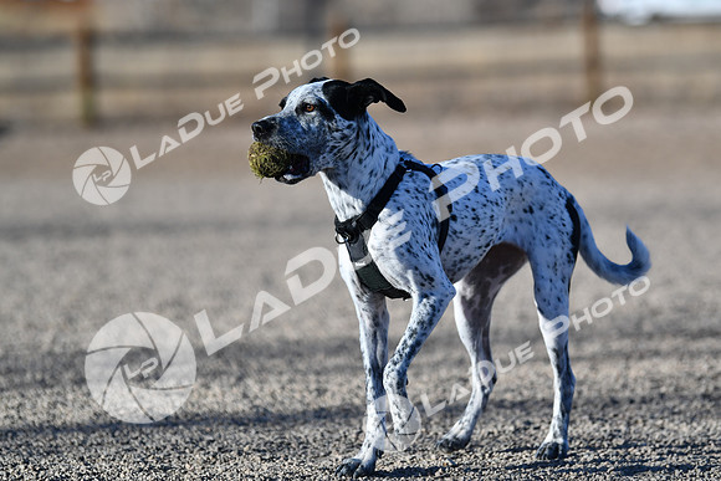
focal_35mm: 202
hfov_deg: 10.2
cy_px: 240
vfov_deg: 6.8
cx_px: 360
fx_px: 4056
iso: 200
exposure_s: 1/4000
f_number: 2.8
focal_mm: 135
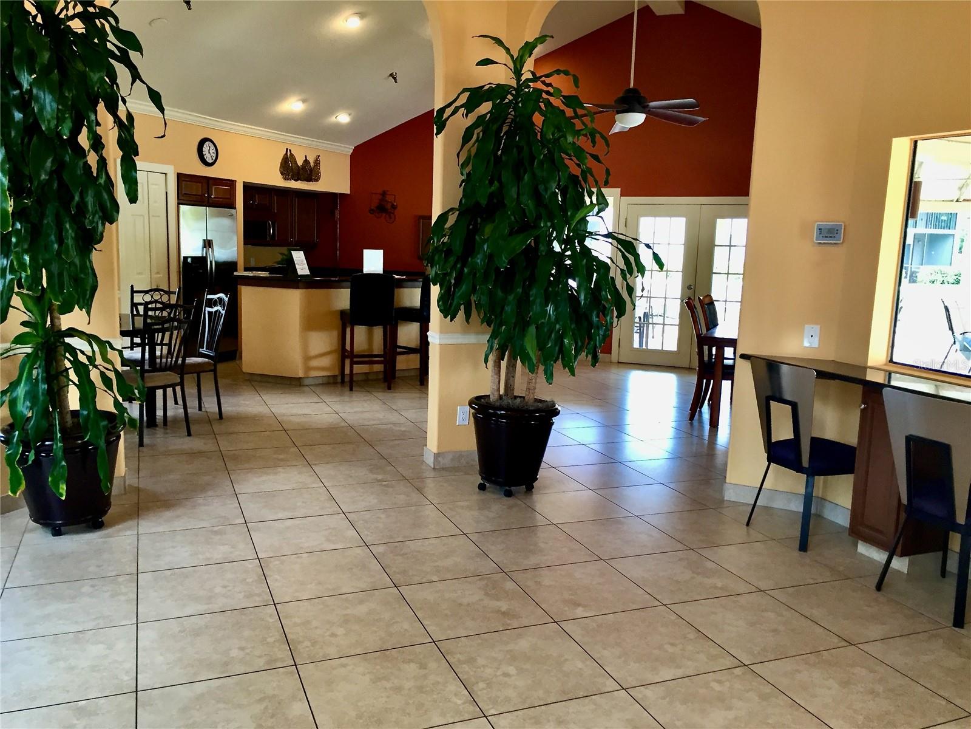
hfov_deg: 61.7
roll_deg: -1.3
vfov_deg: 48.2
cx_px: 486
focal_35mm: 29
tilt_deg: -8.6
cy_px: 364
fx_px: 813
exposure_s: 1/30
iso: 50
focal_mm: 4.15
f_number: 2.2
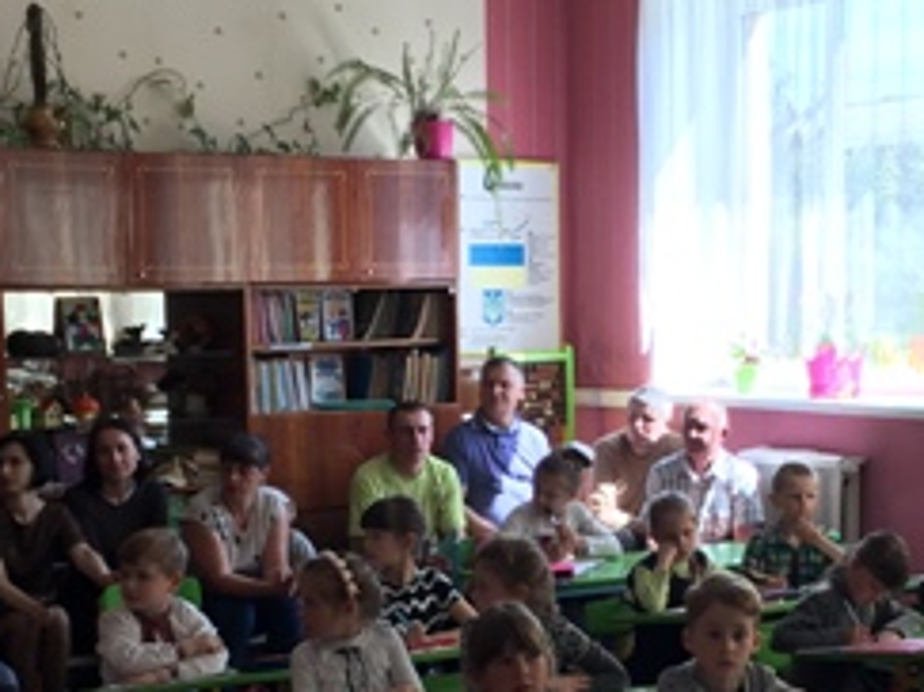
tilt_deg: -8.4
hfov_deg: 26.3
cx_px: 551
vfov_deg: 19.7
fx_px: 1974
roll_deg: +0.3
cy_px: 534
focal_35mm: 74
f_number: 2.2
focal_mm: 4.15
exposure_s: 1/100
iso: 40
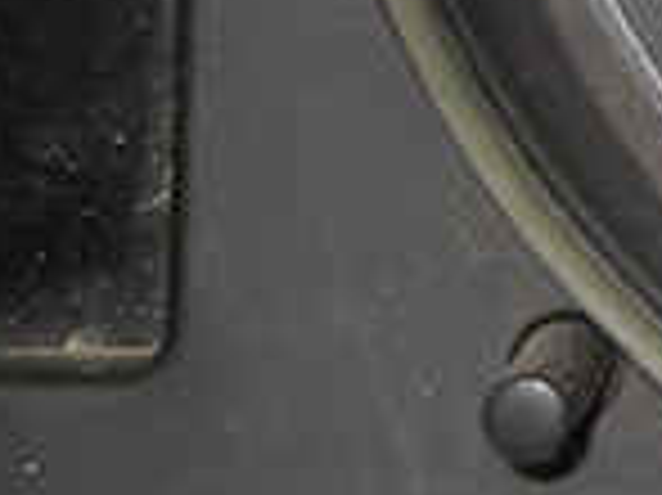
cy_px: -468
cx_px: 1306
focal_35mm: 179
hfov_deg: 10.2
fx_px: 3420
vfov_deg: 7.9
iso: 80
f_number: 5.5
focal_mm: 6.72
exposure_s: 1/30
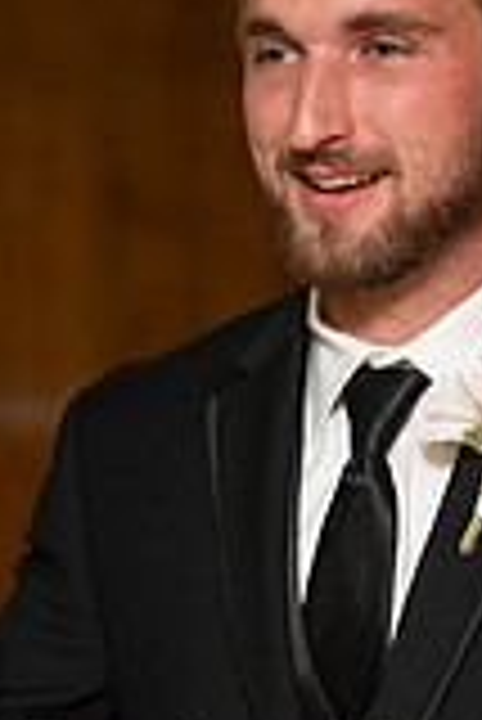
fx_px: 4509
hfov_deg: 6.1
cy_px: 572
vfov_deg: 9.1
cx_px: 311
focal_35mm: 225
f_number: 2.8
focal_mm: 80
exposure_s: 1/160
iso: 400
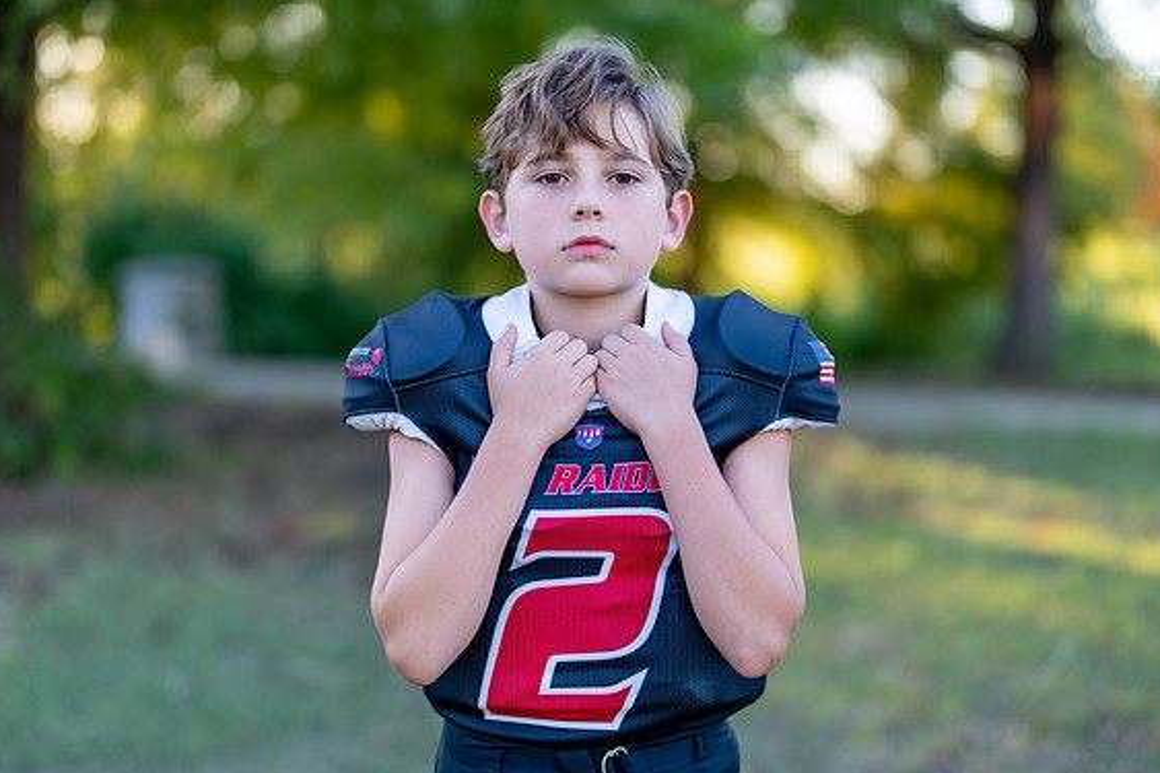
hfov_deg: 32.4
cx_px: 584
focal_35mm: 62
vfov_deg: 21.9
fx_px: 1997
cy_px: 398
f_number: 1.2
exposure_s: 1/640
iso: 100
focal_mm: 50
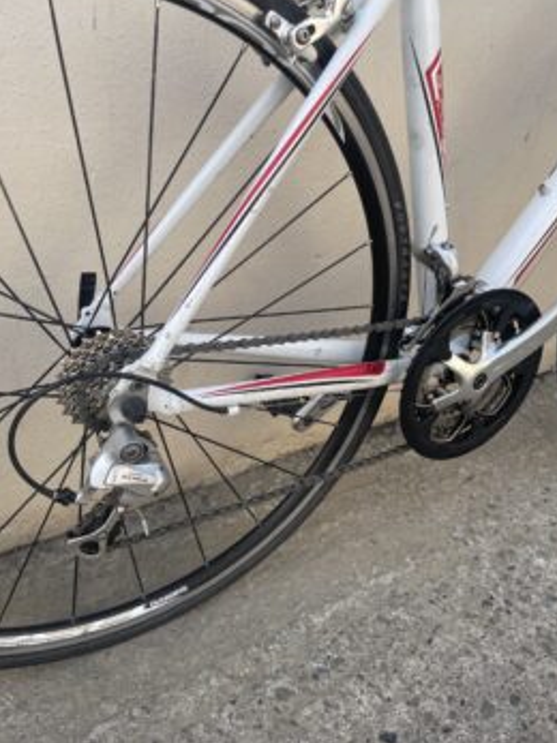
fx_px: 580
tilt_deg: -26.8
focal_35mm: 27
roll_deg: -5.8
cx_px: 285
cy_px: 364
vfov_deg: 65.3
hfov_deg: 51.3
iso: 32
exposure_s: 1/473
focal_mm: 4.2
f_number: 1.6
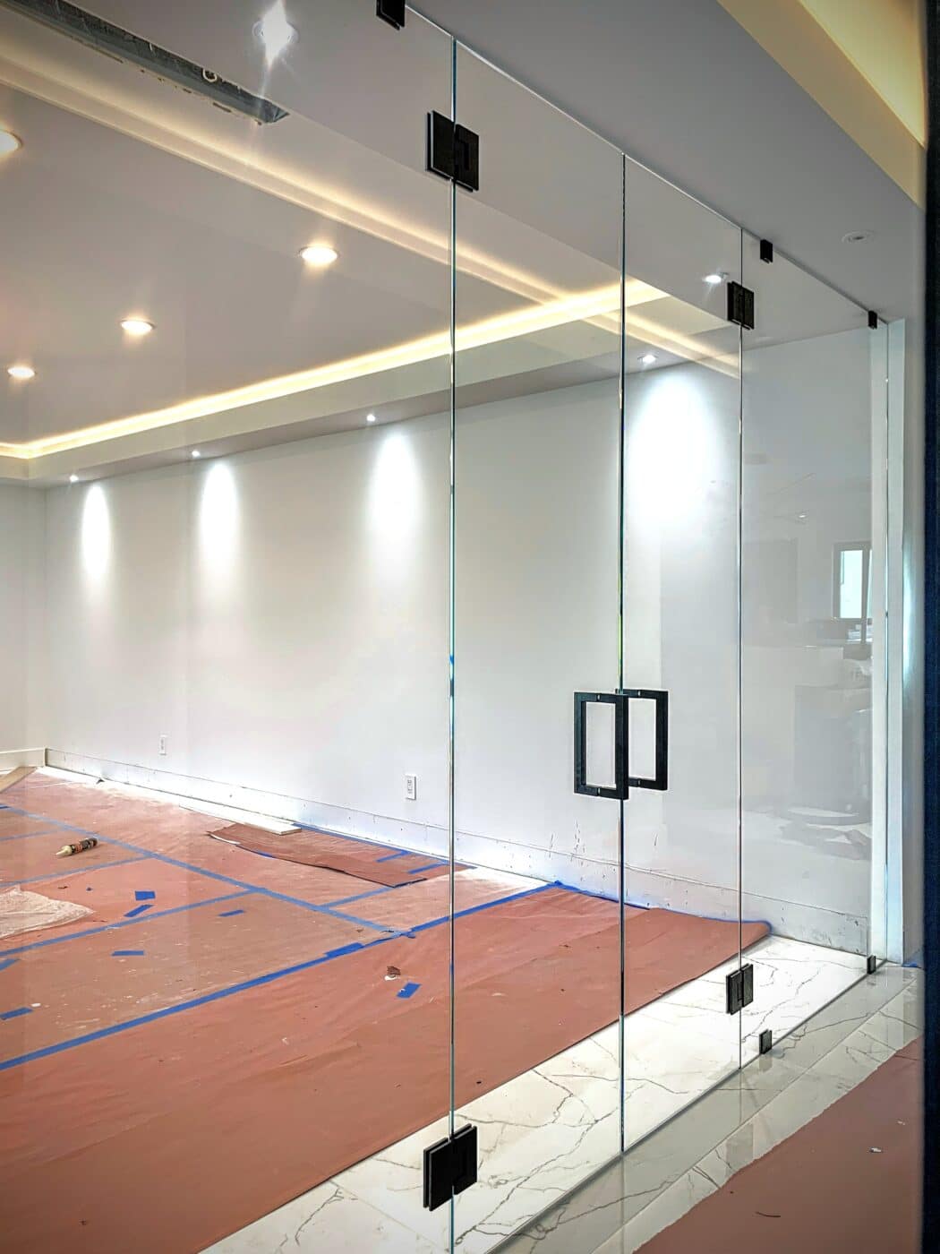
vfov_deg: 67.3
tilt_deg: +0.6
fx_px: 941
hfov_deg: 53.1
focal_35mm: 26
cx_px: 470
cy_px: 627
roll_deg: -0.4
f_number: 1.8
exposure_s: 1/120
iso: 50
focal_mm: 4.25
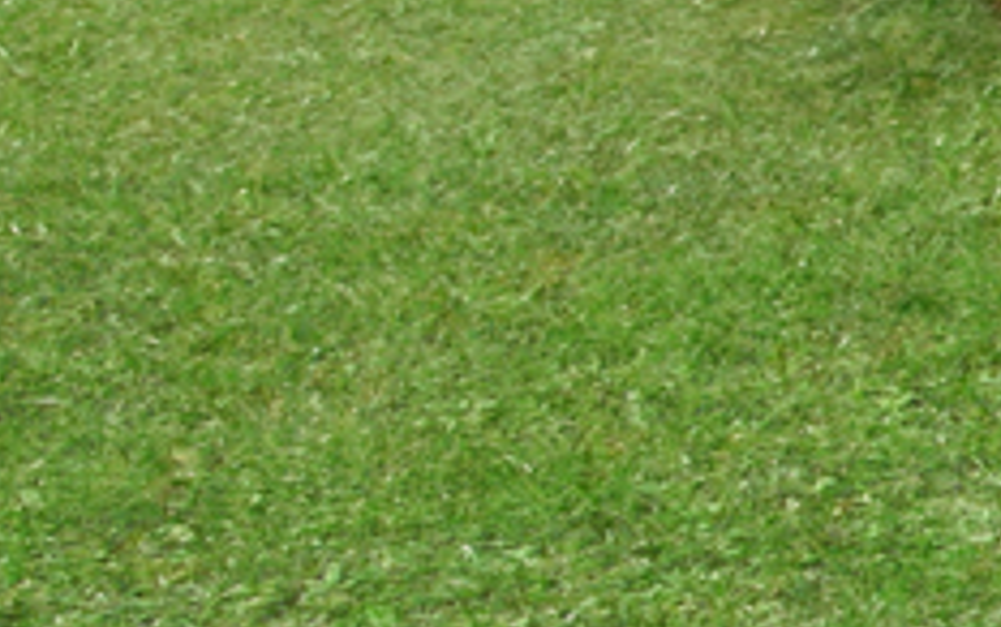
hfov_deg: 14.4
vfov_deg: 11.5
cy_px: -1061
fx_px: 2321
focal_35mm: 85
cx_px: 2483
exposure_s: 1/90
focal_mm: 12
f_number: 22
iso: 400
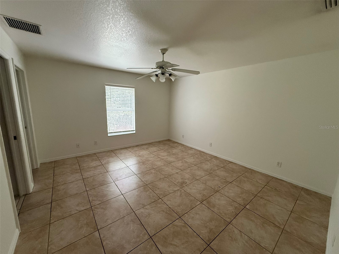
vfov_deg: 85.7
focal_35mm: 14
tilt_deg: -9.8
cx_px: 170
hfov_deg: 102.1
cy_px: 127
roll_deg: -2.3
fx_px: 137
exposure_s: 1/120
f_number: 2.2
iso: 640
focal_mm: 2.22
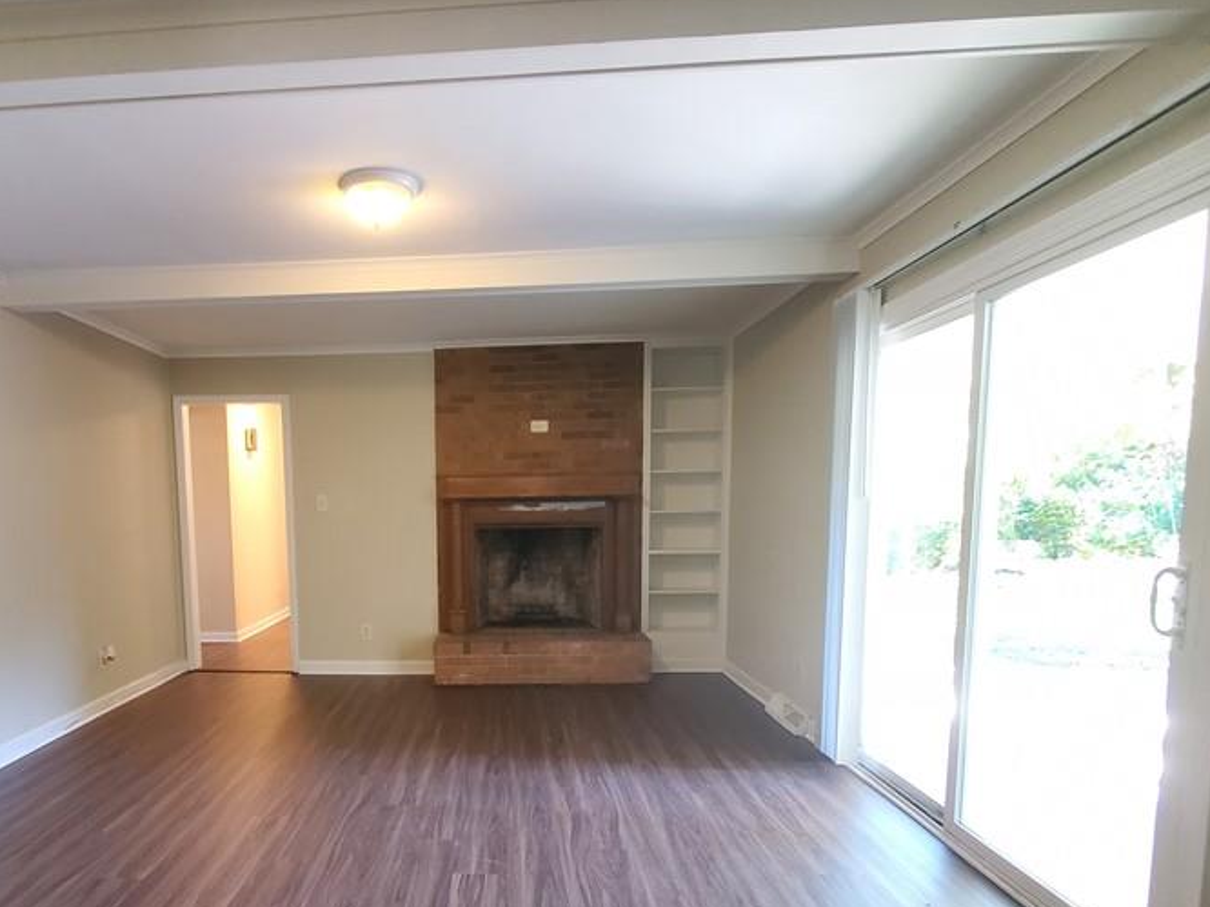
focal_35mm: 20
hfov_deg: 79.8
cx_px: 431
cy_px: 569
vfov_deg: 64.9
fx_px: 699
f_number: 2.2
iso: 500
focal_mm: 1.8
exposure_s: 1/30
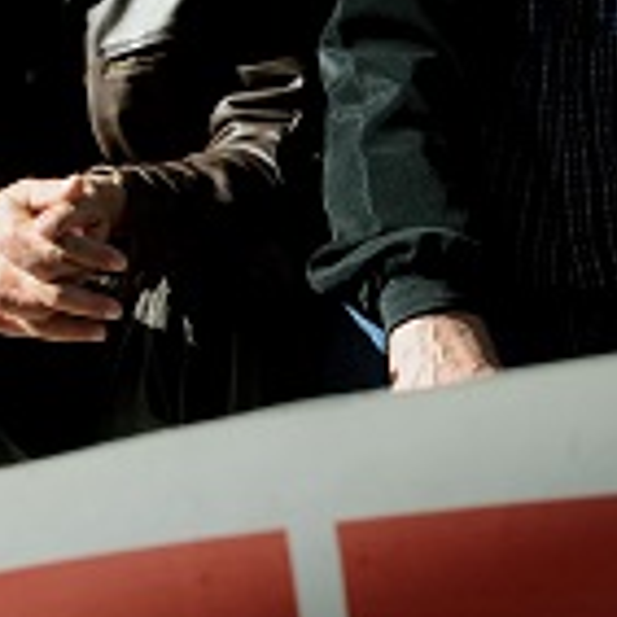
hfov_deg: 6.6
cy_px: 411
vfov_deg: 6.6
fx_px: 5364
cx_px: 529
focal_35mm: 266
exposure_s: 1/200
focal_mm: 70
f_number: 14
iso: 400
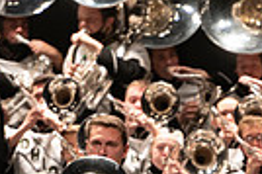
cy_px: 229
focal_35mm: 864
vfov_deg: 1.6
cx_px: 415
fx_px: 6280
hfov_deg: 2.4
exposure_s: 1/500
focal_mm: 200
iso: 2500
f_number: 2.8
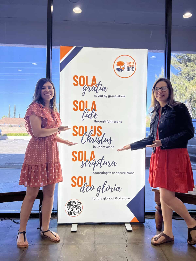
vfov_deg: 67.3
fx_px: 196
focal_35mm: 26
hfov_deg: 53.1
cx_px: 98
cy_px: 130
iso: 40
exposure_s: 1/254
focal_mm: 5.7
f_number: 1.5
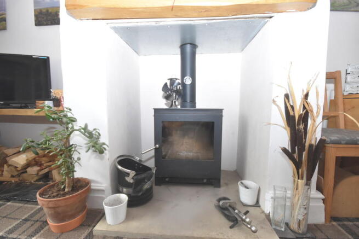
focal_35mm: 15
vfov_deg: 77.4
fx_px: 150
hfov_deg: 100.4
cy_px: 120
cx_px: 180
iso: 1400
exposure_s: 1/125
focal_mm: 10
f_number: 4
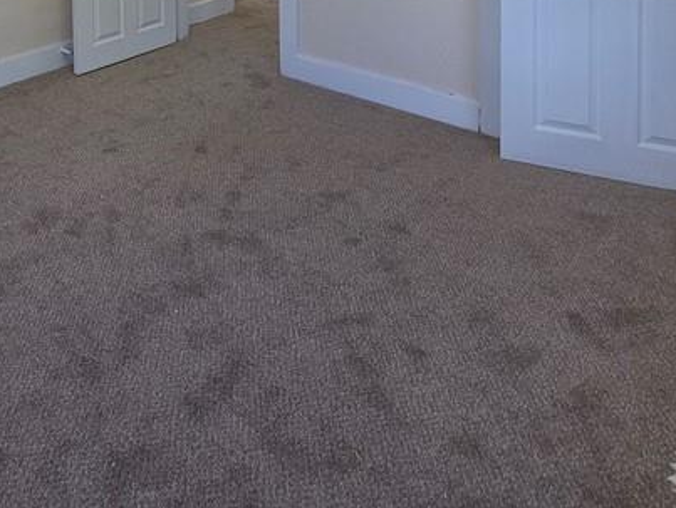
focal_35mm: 33
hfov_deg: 51.6
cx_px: 127
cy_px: -132
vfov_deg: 33.2
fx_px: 645
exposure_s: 1/120
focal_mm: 2.2
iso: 64
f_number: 2.2
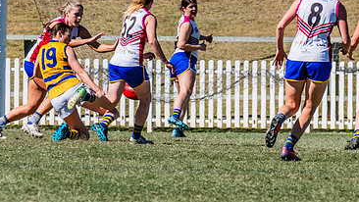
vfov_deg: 1.2
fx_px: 9921
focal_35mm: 1042
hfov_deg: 2.1
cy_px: 72
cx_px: 124
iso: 800
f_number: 13
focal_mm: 420
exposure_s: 1/1600
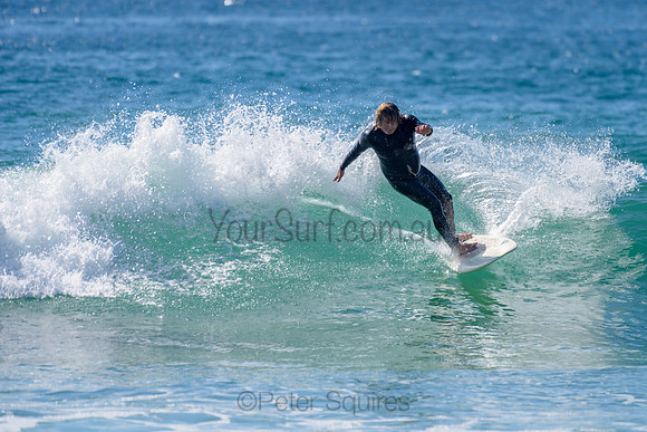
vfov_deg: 2.2
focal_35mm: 613
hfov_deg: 3.4
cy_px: 185
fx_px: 11018
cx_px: 397
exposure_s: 1/2000
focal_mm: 500
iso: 160
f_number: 5.6
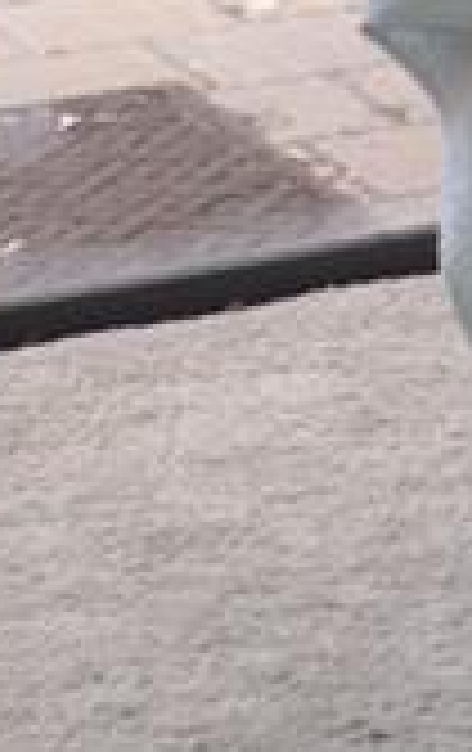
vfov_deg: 7.6
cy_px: -831
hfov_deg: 4.8
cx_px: 1447
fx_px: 5390
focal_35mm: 263
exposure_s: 1/80
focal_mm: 18
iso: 400
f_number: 4
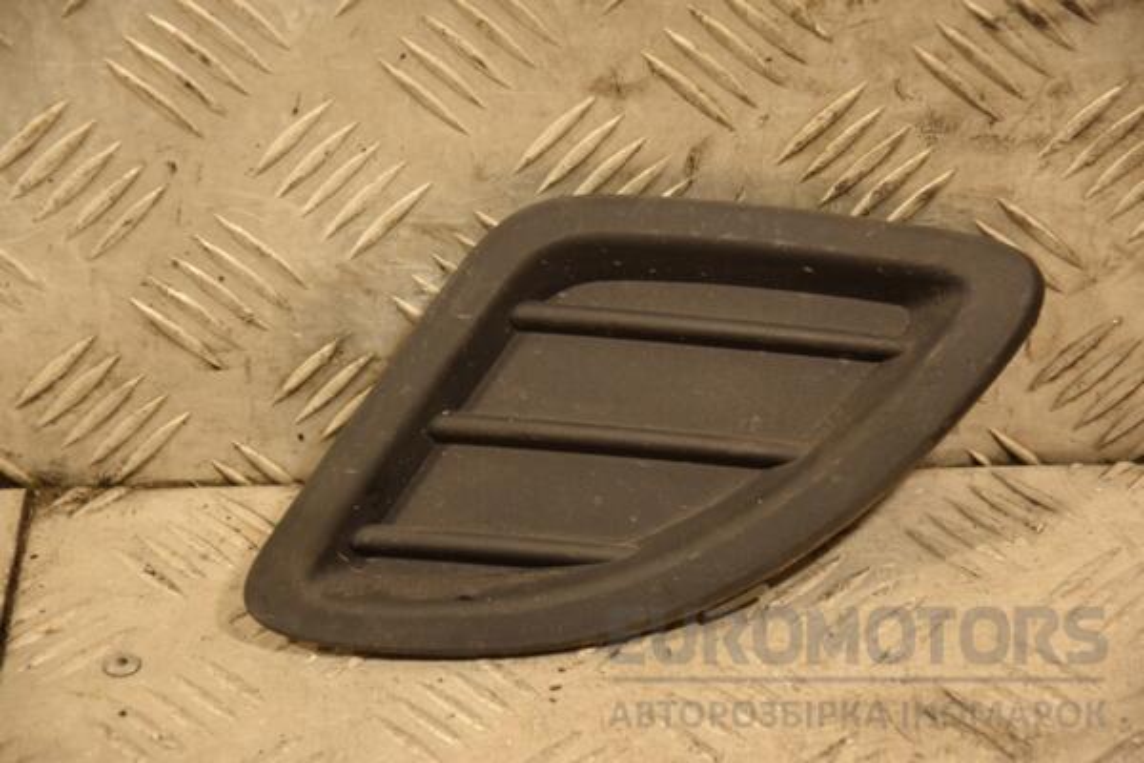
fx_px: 4671
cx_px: 572
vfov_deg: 9.3
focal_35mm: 147
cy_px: 382
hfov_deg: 14.0
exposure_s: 1/100
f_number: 5.6
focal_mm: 98
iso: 800
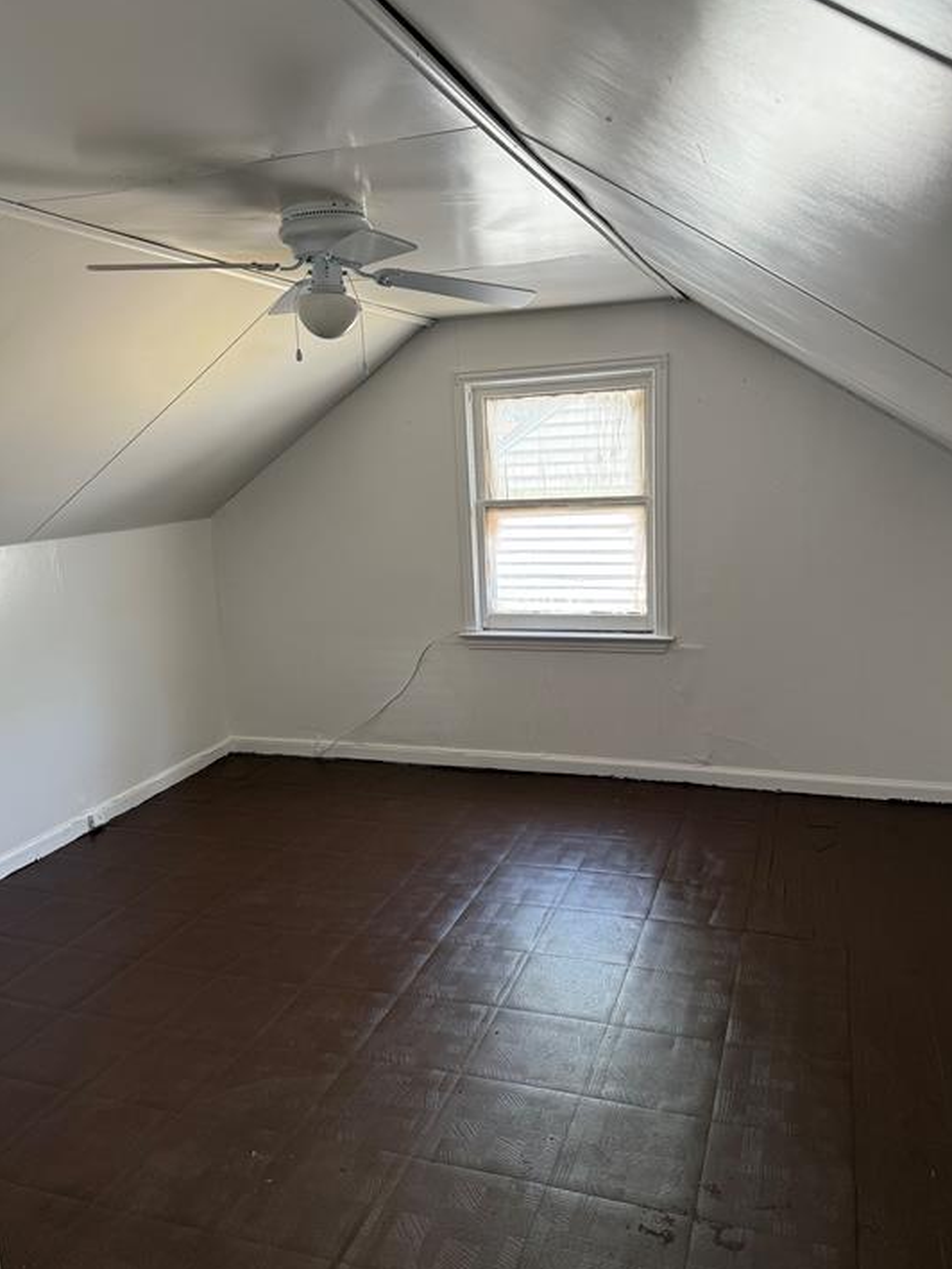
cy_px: 621
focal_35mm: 26
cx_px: 483
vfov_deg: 67.3
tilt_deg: -11.3
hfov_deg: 53.1
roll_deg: +1.9
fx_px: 953
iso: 125
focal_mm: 6.76
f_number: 1.78
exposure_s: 1/153
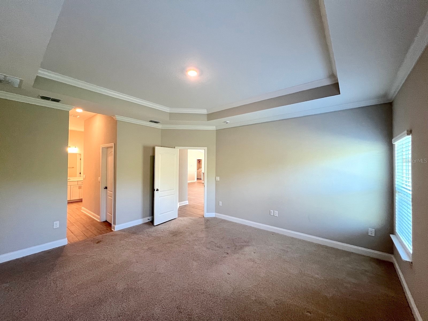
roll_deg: -0.1
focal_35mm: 13
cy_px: 160
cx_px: 214
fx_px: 161
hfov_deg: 106.2
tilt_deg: +1.5
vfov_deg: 89.9
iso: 200
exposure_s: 1/60
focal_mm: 1.57
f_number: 1.8
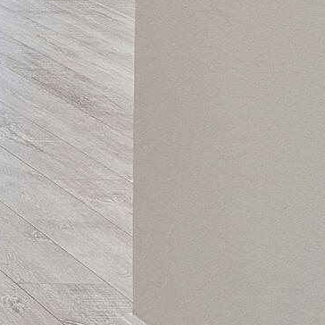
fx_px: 1115
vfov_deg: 13.5
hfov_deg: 9.8
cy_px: -376
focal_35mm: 105
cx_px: -771
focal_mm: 10
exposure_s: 1/2
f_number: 11
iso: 160
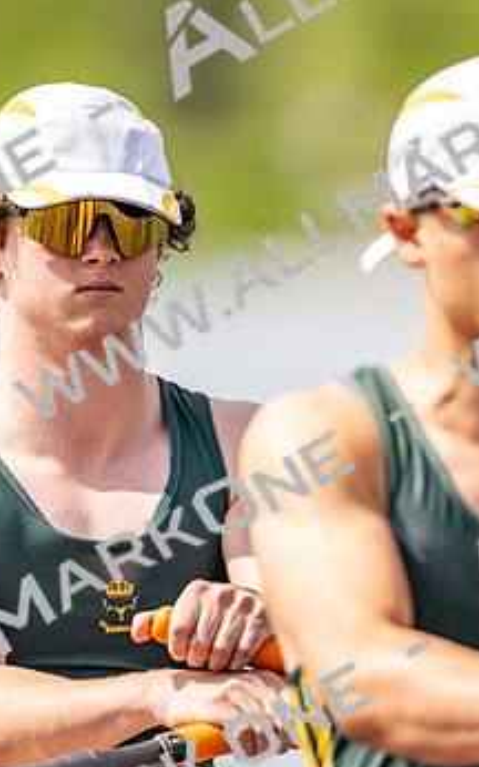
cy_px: 425
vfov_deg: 2.0
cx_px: 288
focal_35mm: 1026
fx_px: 21448
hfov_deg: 1.3
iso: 450
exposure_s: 1/2500
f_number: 4
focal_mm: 600
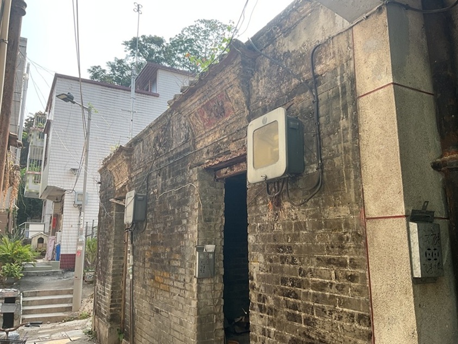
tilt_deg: +11.2
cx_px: 229
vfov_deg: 48.2
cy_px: 172
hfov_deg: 61.7
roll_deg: +0.6
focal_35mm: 29
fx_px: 384
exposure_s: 1/412
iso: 16
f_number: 1.8
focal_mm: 3
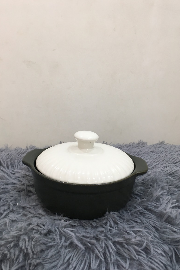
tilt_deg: -16.0
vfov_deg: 60.3
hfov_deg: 42.3
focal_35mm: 31
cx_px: 87
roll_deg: -2.5
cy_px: 134
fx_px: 233
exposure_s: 1/33
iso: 64
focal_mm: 4.15
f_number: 2.2
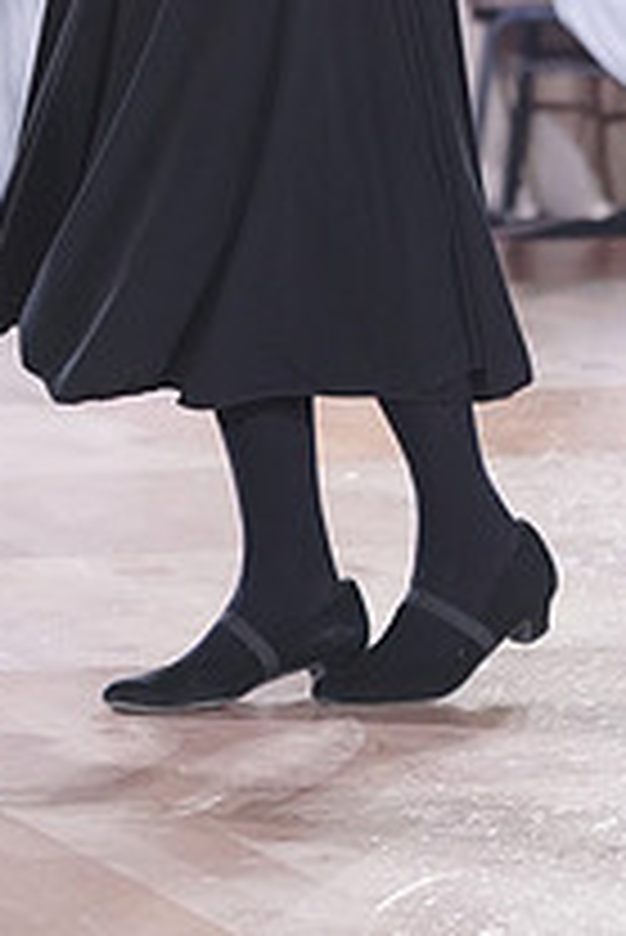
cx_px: 83
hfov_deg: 4.8
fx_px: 7421
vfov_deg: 7.1
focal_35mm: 285
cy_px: -315
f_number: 4
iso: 3200
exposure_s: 1/400
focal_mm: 102
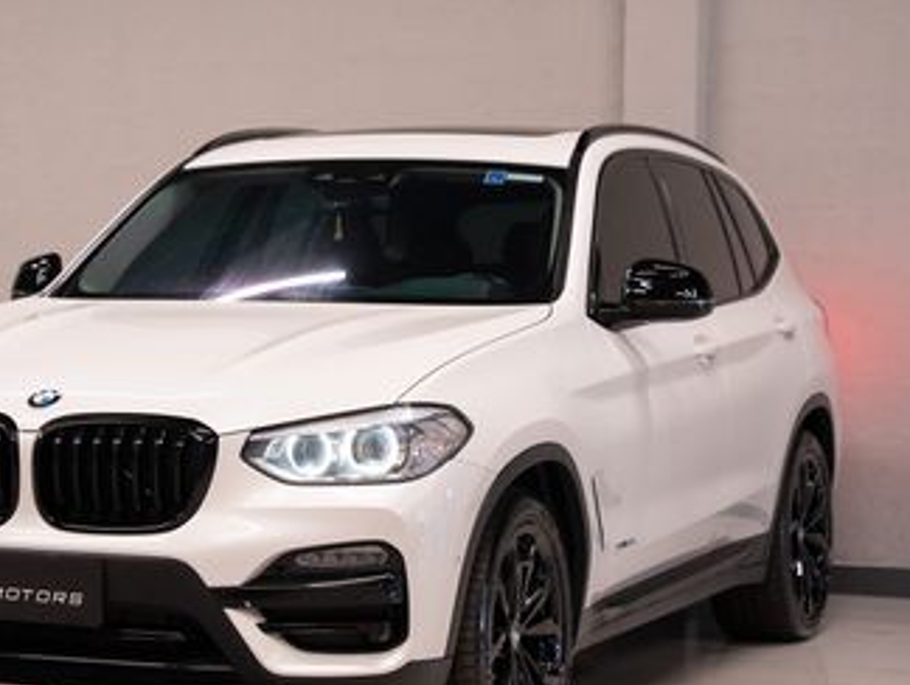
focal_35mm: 110
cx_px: 298
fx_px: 2896
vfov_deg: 13.5
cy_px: 446
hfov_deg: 17.8
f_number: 4
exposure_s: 1/100
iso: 3200
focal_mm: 70
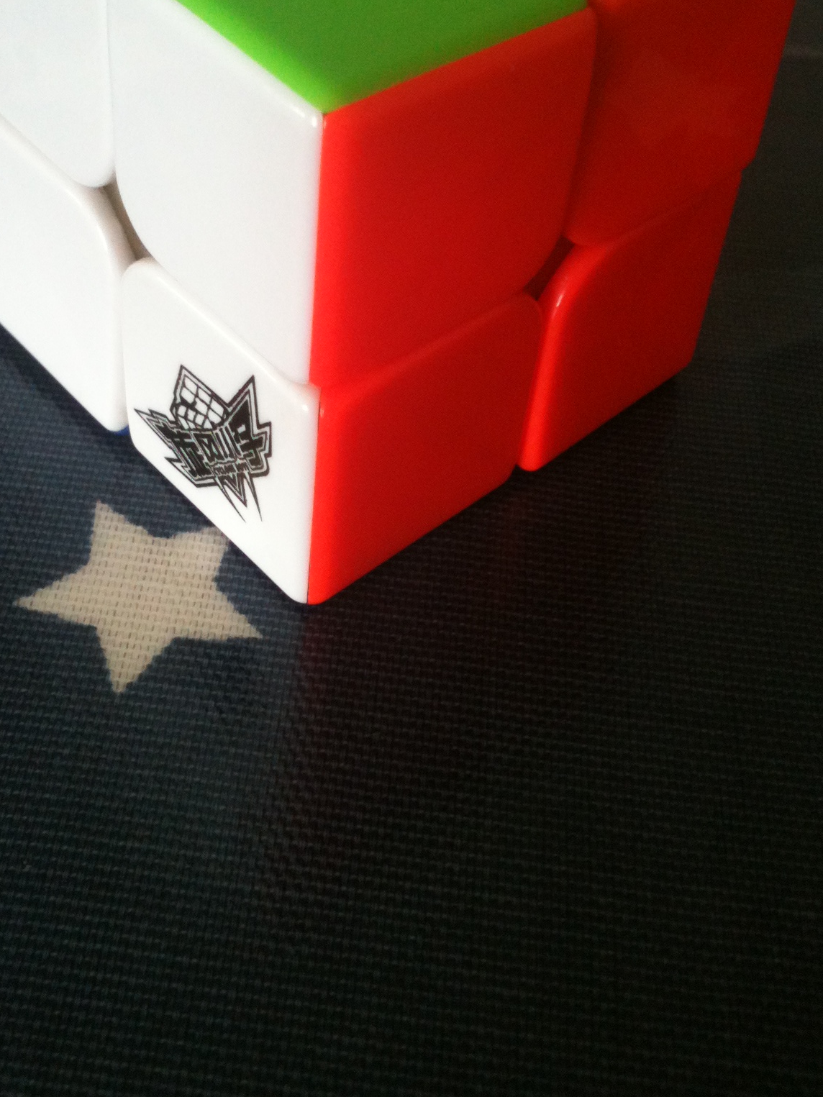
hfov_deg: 30.8
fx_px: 1490
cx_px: 337
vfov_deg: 40.0
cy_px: 373
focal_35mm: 47
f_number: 2.8
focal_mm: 3.85
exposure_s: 1/120
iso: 125
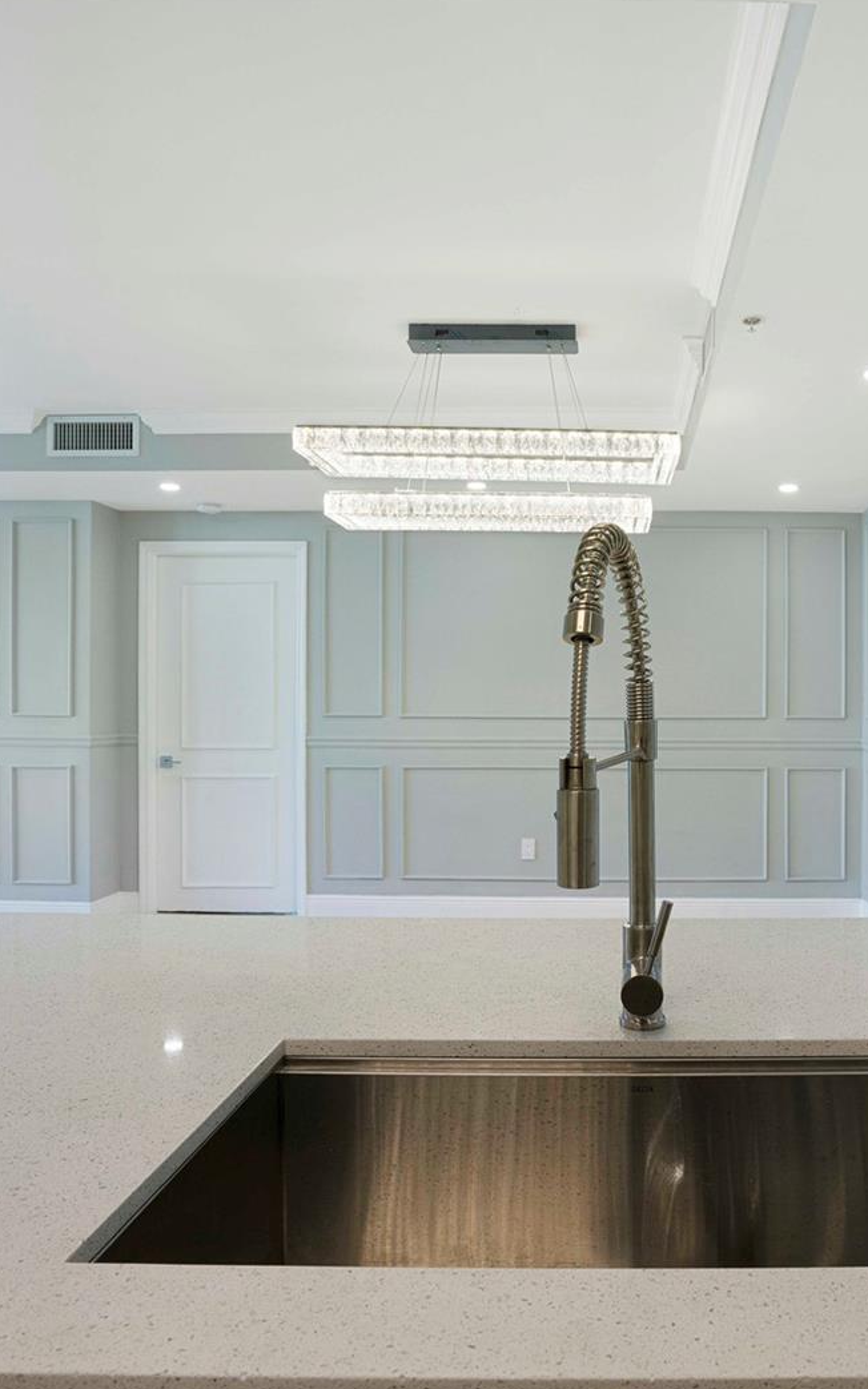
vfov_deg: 72.5
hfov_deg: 47.8
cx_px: 631
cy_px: 700
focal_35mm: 25
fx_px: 946
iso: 400
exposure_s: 1/60
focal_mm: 16
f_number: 8
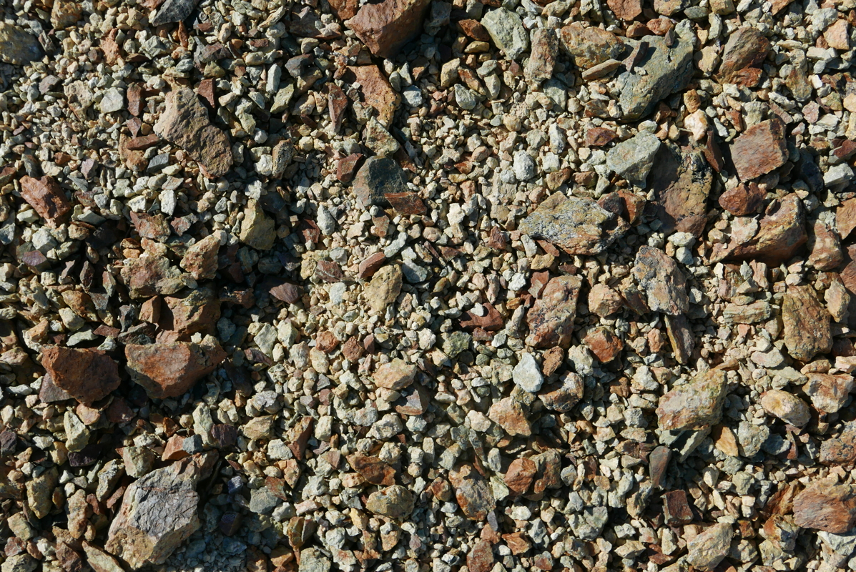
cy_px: 286
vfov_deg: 35.1
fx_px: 904
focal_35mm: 38
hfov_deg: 50.7
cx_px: 428
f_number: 5.6
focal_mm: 17.2
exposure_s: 1/1000
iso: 200
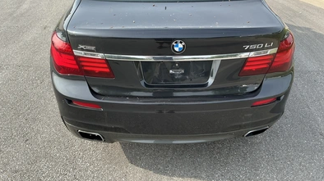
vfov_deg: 37.5
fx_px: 266
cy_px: 70
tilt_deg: -26.2
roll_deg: +0.8
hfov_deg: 62.7
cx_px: 161
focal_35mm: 31
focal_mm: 3
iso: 25
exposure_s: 1/580
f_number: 1.8
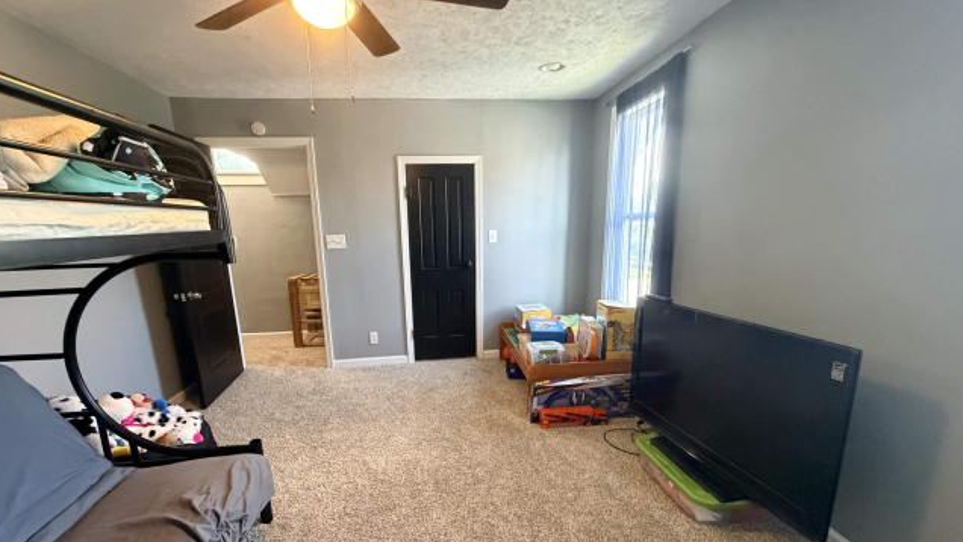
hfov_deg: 99.3
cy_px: 318
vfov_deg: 66.6
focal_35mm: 16
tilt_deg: -12.4
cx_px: 461
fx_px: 409
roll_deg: +1.3
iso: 640
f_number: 2.2
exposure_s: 1/60
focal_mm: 2.22
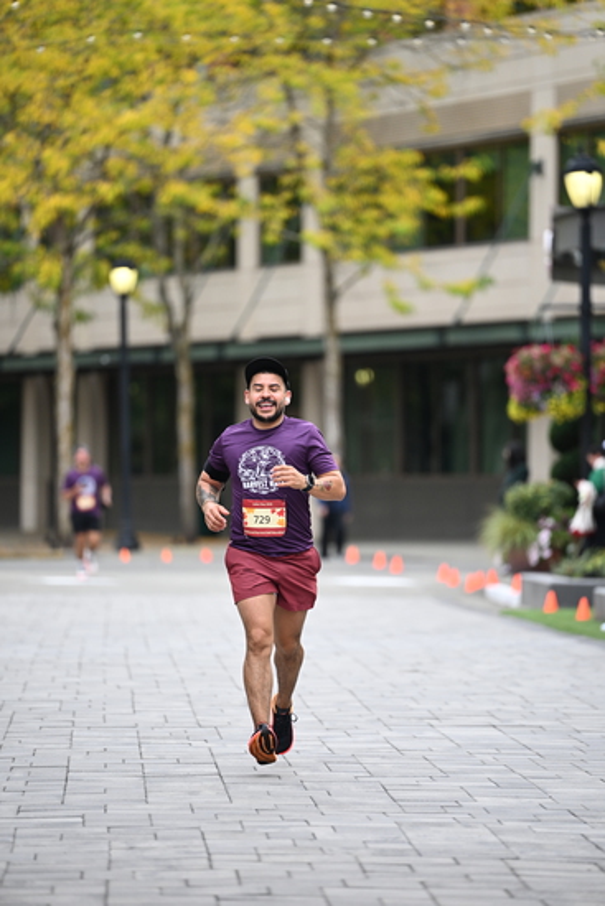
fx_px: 4912
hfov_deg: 7.0
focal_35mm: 195
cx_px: 302
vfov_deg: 10.5
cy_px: 453
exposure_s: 1/2000
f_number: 2.8
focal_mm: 195
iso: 640
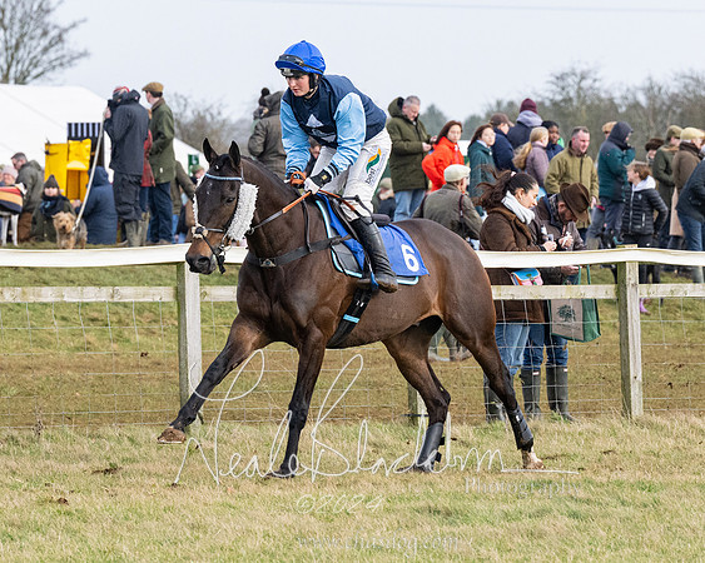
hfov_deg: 6.0
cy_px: 300
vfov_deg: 4.8
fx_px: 6763
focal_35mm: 324
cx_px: 385
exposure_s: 1/1600
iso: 800
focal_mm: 135
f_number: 5
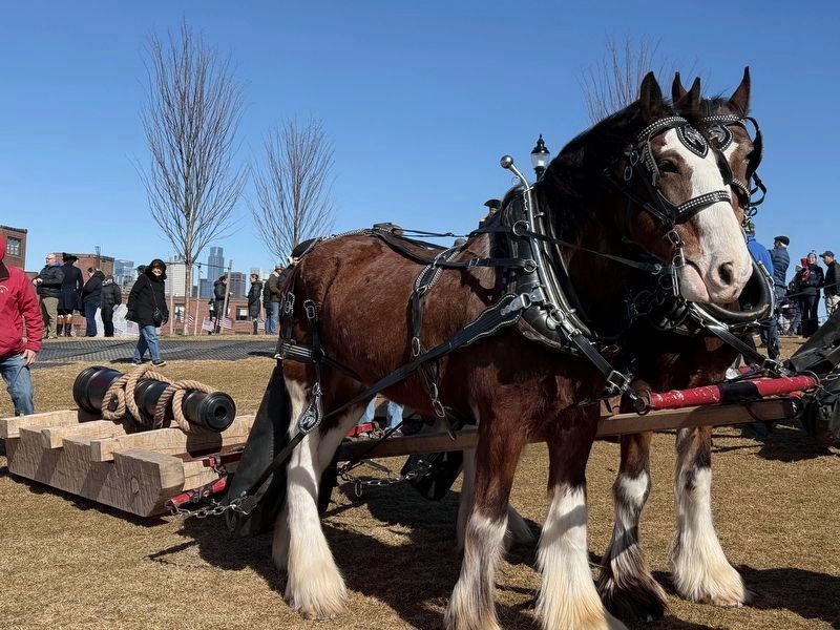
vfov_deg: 30.3
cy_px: 315
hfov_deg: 39.7
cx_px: 420
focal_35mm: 48
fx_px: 1165
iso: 80
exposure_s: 1/5587
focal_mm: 6.76
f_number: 1.78
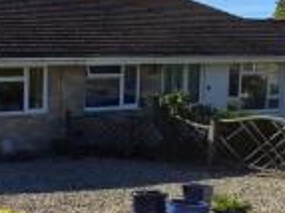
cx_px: -117
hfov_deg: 23.9
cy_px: 105
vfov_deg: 21.6
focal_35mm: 68
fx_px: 559
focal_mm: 5.4
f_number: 1.8
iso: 80
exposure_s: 1/7696
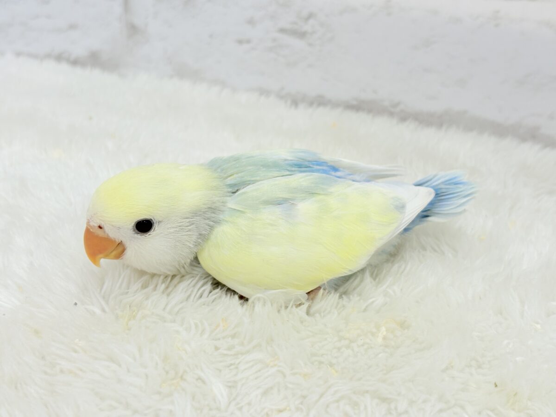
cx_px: 278
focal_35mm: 52
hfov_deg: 36.8
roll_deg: -1.8
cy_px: 208
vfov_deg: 28.0
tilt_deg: -27.1
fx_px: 835
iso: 50
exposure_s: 1/100
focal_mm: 5.96
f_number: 1.6
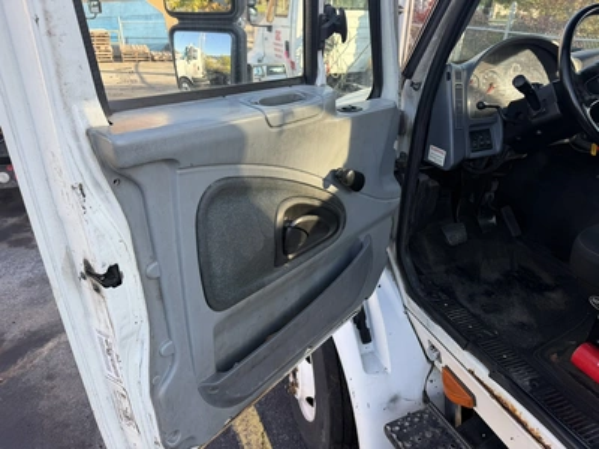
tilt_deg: -27.7
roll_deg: -0.4
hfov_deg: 71.6
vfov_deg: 56.8
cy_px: 224
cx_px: 300
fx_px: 415
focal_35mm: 24
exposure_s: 1/440
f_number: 1.78
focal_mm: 6.76
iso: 80
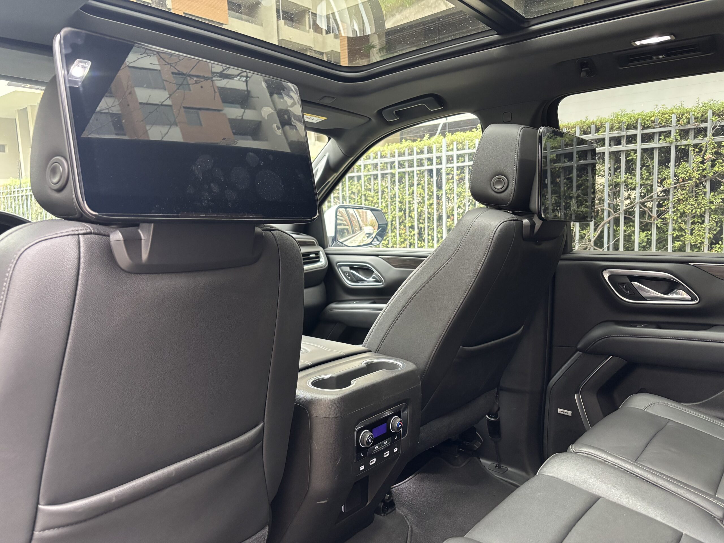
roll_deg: +2.5
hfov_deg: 67.3
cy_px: 272
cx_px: 362
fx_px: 544
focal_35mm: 26
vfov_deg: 53.1
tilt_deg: -7.6
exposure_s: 1/49
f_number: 1.6
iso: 500
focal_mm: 5.96
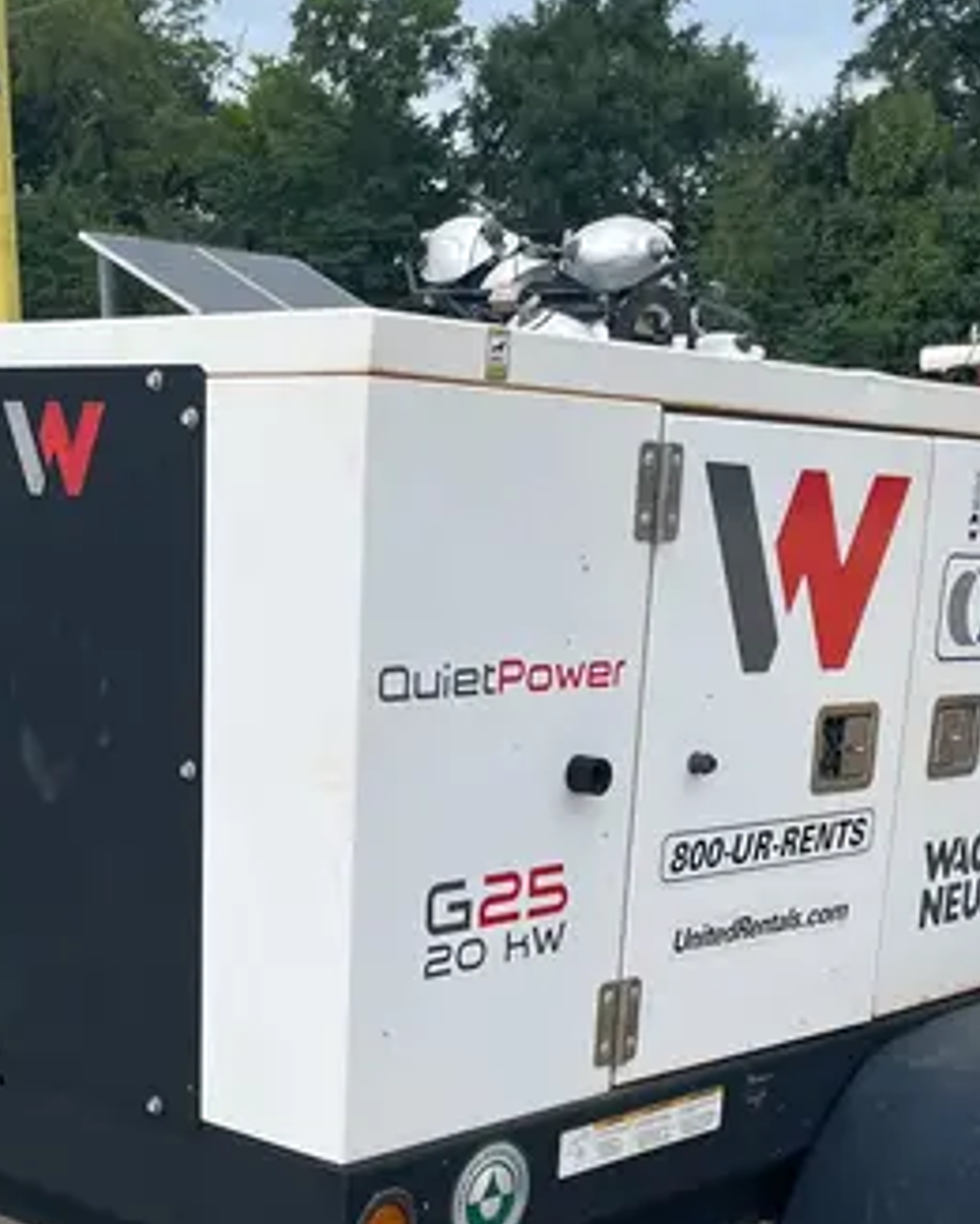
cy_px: 1200
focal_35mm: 57
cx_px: 394
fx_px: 2066
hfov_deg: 26.6
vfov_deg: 30.8
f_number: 1.6
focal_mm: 5.1
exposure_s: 1/2137
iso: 50
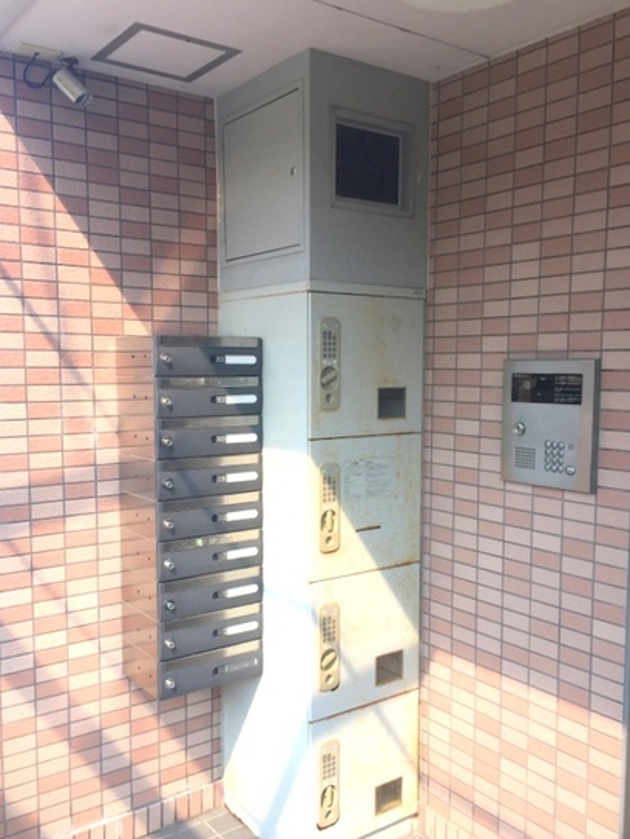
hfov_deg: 44.2
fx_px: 777
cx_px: 307
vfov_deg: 56.8
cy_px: 452
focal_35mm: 32
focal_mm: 4.15
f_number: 2.2
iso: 32
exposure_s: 1/719
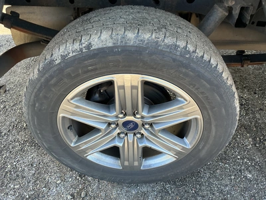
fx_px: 215
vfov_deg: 49.7
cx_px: 133
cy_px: 100
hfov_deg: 63.4
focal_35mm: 28
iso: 40
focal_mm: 3
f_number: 1.8
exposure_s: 1/122
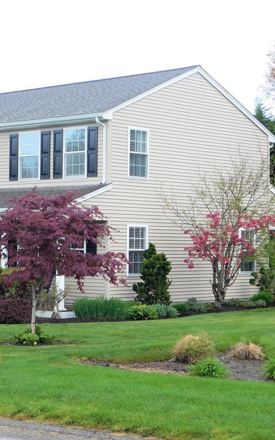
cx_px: 46
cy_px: 219
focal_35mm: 84
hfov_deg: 15.4
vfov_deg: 24.6
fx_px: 1008
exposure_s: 1/250
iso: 125
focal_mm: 10.4
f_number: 4
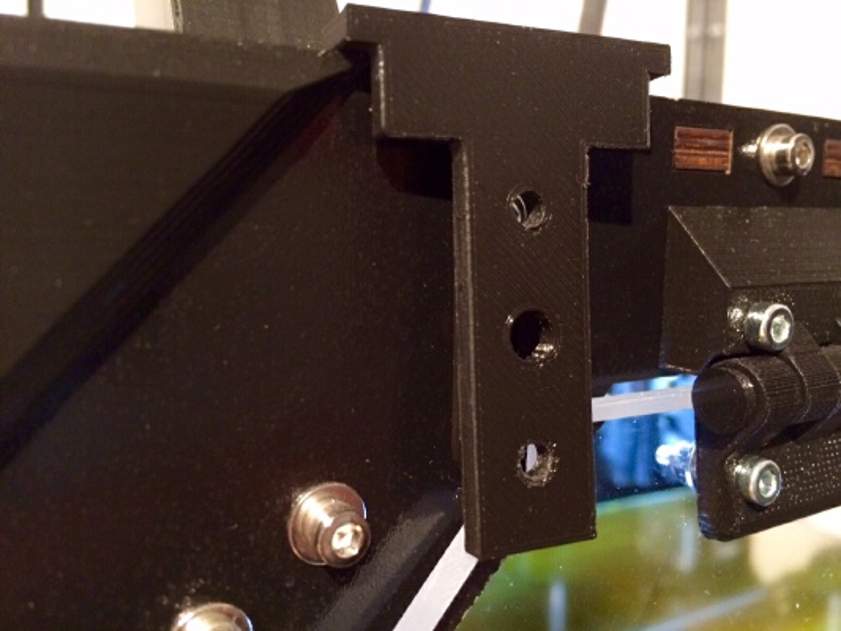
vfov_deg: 48.2
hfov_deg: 61.6
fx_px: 705
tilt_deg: -8.4
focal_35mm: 29
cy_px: 316
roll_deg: -0.3
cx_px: 420
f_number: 2.2
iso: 320
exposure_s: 1/17
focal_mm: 4.15
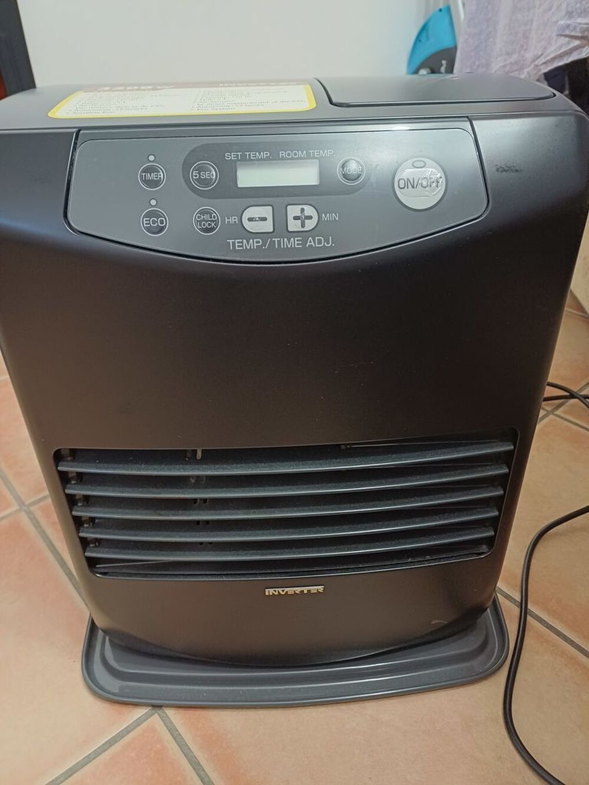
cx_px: 294
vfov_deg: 69.4
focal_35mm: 25
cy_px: 392
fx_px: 567
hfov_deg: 54.9
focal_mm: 4.65
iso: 500
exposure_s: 1/25
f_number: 1.8
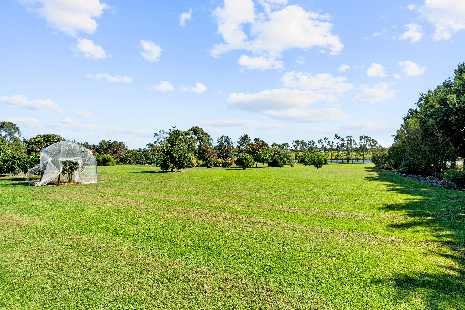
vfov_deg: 77.3
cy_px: 155
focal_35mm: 15
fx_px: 194
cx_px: 232
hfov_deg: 100.4
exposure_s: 1/250
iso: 100
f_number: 8
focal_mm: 10
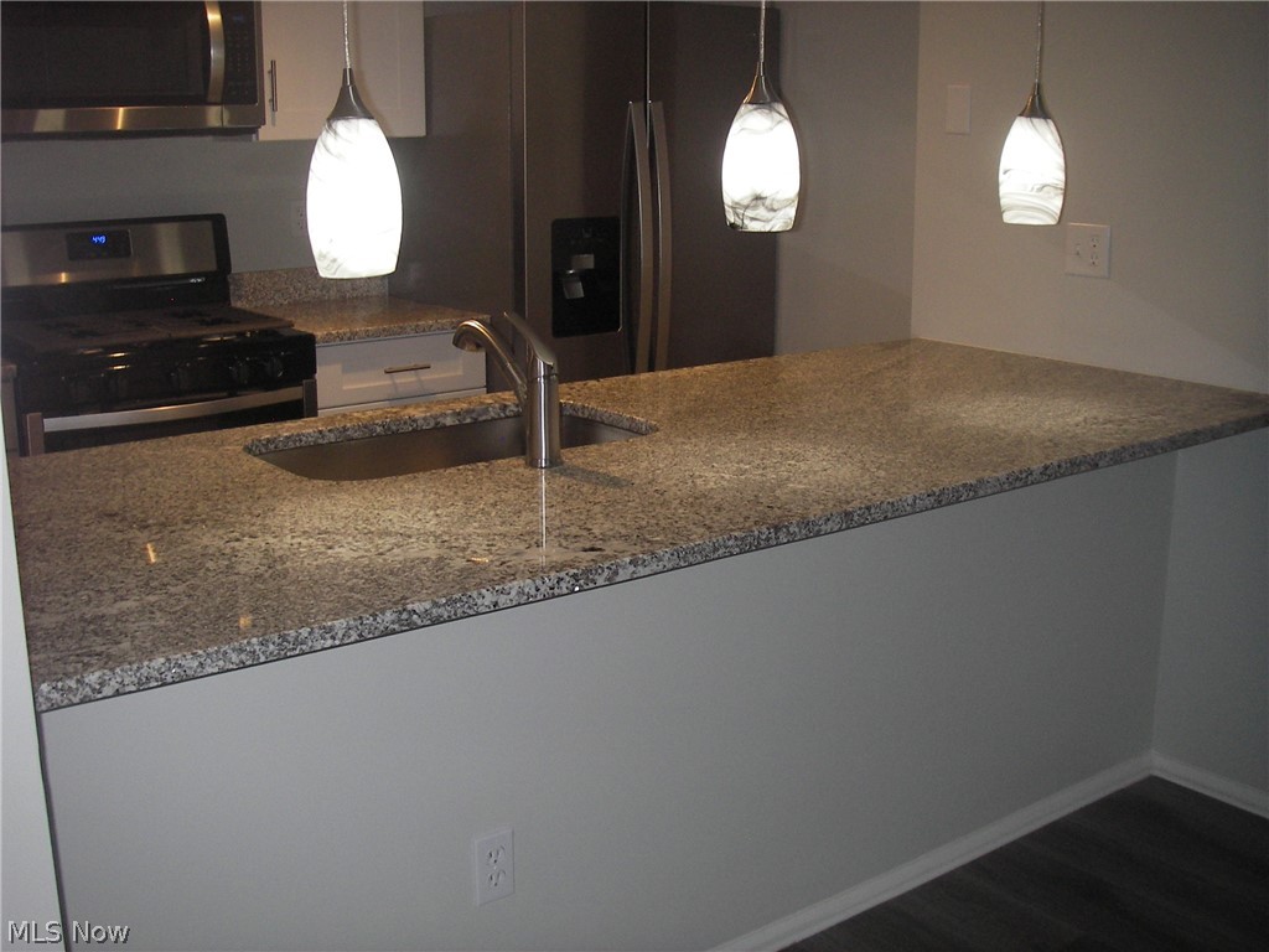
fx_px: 1393
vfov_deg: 37.7
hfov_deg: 49.0
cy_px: 476
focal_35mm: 38
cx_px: 634
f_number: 3.3
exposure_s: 1/30
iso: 100
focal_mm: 6.3
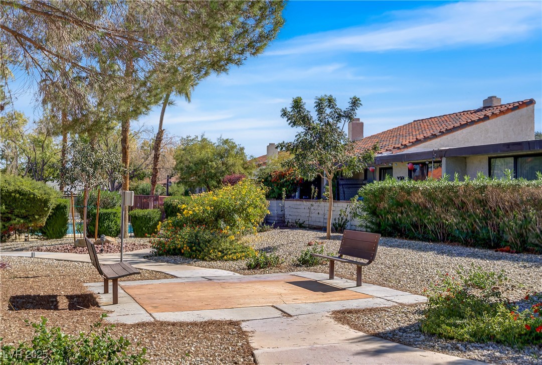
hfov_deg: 46.3
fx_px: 634
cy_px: 182
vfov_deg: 32.1
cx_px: 271
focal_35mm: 42
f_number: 8
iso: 400
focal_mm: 28
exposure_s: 1/1250
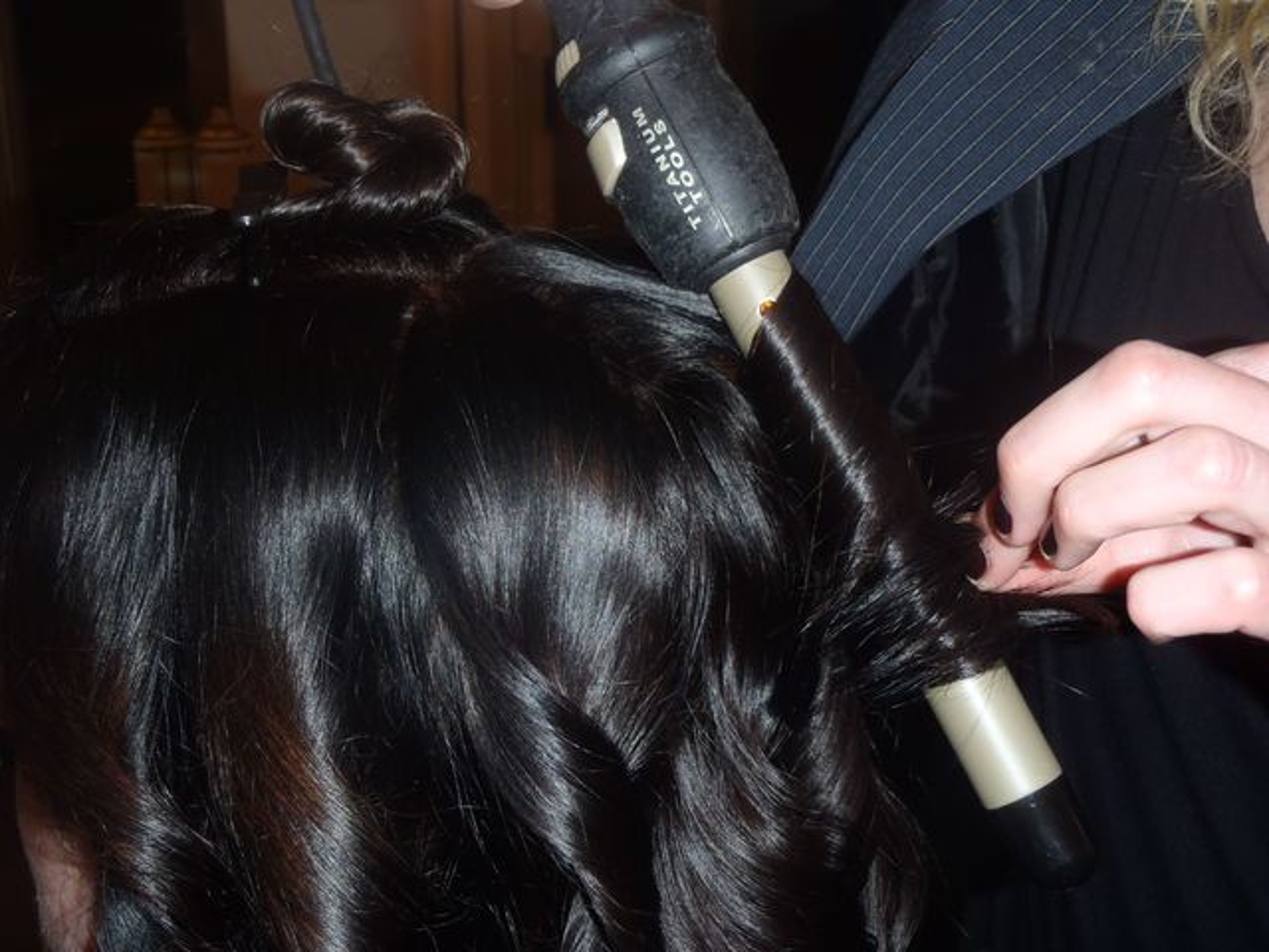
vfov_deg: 29.7
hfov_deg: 38.9
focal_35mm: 49
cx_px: 634
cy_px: 476
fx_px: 1796
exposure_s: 1/40
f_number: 4.9
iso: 100
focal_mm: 8.8
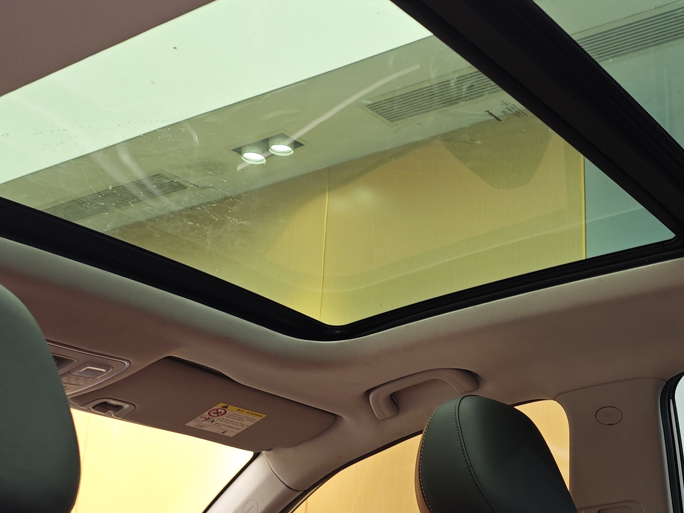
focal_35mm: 52
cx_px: 546
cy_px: 316
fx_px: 1028
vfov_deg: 27.9
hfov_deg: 35.6
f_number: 1.9
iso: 320
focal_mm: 8.7
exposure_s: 1/30
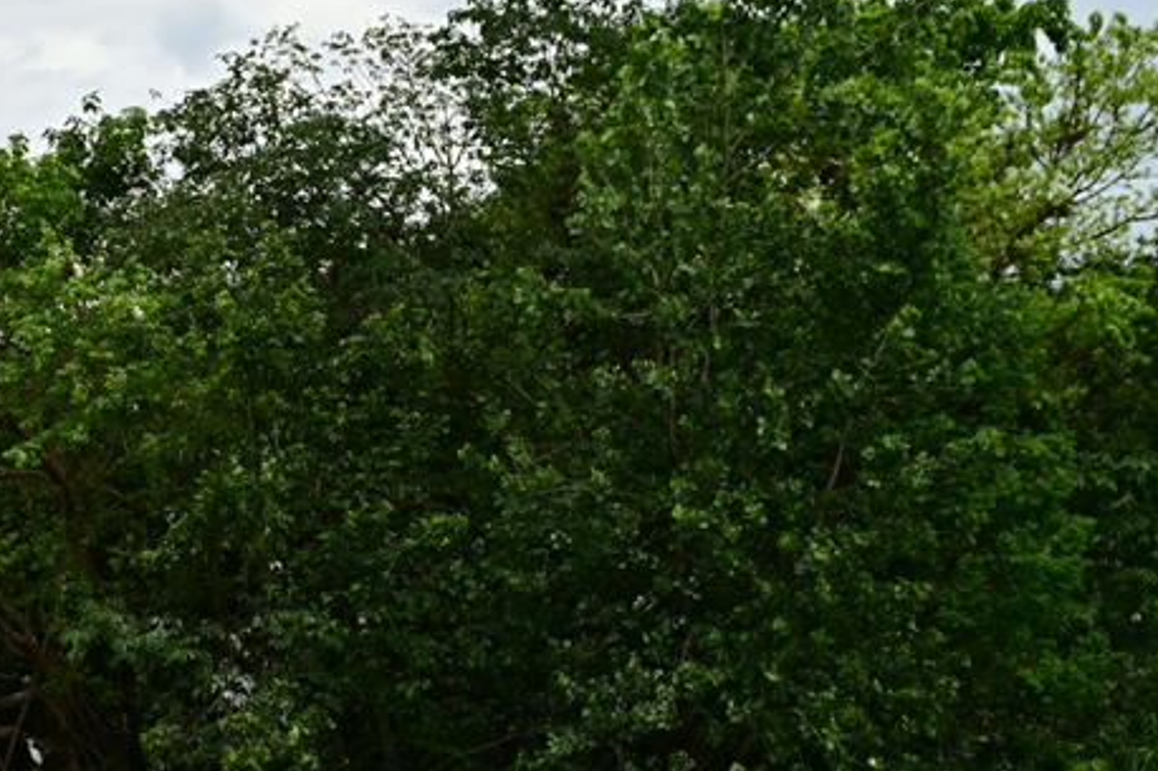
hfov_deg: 17.6
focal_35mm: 110
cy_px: 956
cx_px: -278
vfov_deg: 12.1
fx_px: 3537
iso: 180
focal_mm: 42
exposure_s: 1/200
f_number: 8
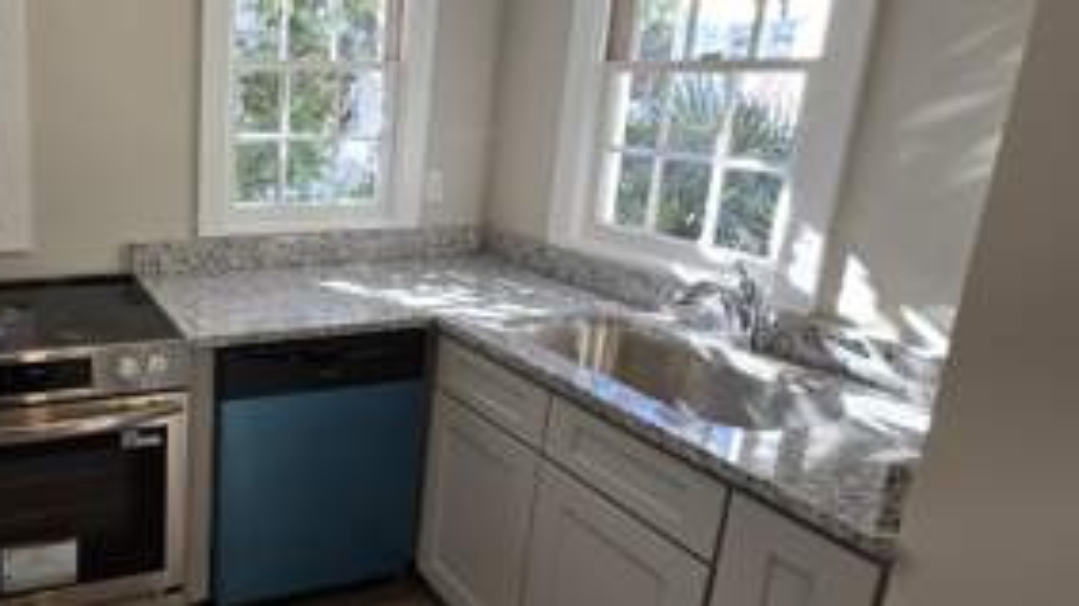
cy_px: 257
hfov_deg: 66.7
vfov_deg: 47.5
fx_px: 686
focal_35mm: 24
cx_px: 168
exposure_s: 1/120
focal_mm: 2.2
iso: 64
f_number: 2.2
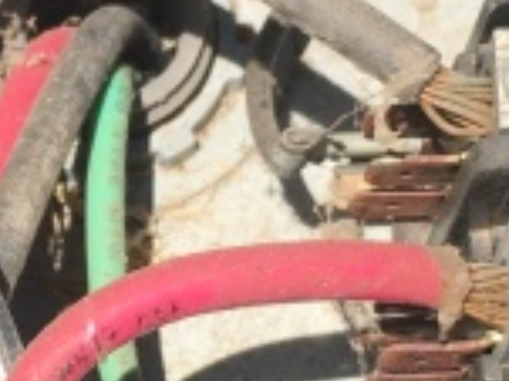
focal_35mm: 154
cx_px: -10
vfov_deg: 9.6
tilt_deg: -72.0
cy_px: 253
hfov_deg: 12.7
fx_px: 2263
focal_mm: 4.15
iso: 25
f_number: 2.2
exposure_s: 1/1350
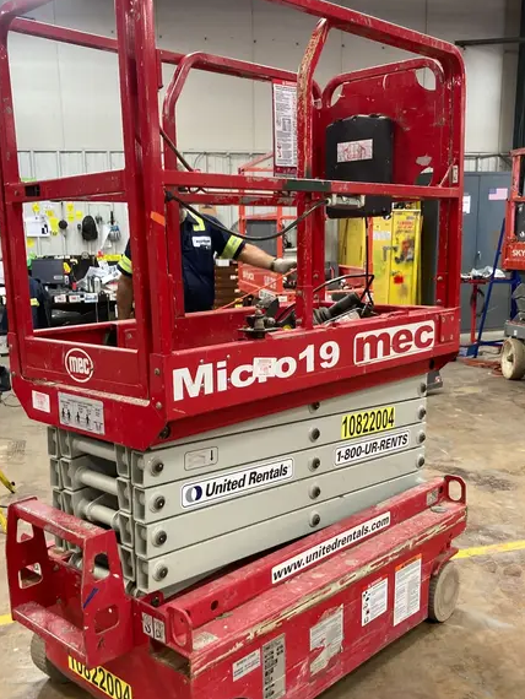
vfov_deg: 51.2
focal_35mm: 36
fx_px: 727
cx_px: 256
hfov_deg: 39.7
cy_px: 395
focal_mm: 3.99
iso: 200
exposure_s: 1/60
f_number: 1.8
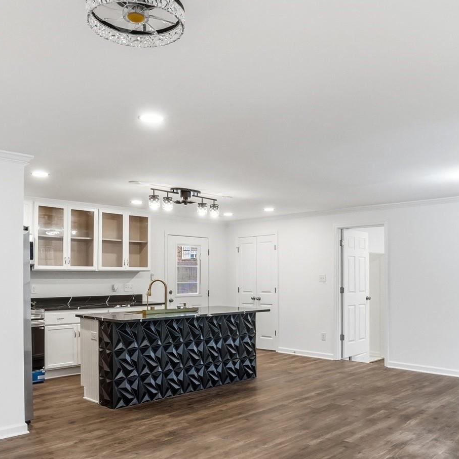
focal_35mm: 30
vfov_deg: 53.7
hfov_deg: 53.8
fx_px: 450
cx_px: 266
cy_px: 270
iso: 2000
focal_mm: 16
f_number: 10
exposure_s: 1/800
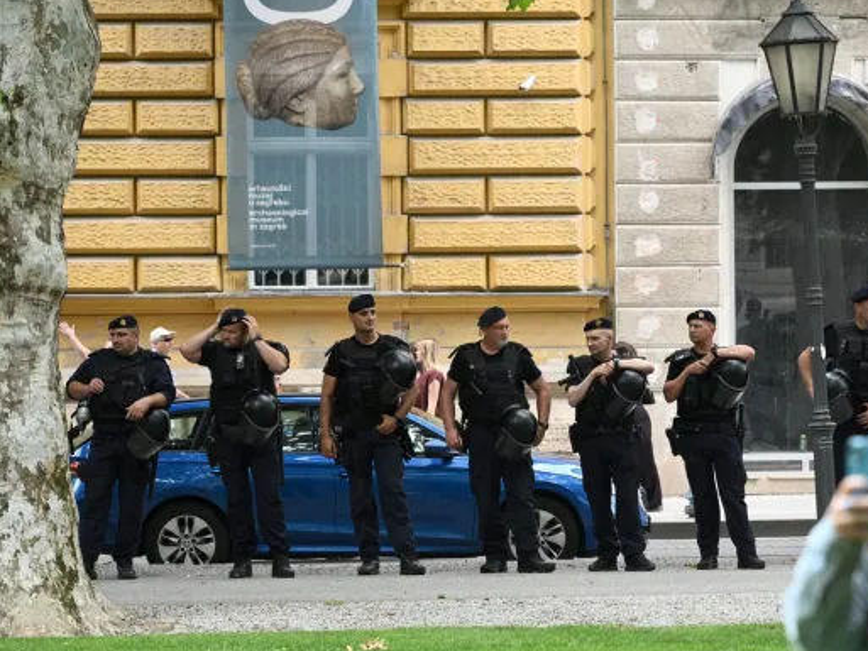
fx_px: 4289
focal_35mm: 171
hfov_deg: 11.5
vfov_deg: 8.7
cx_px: 602
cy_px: 366
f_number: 4
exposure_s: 1/500
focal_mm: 120
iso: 500
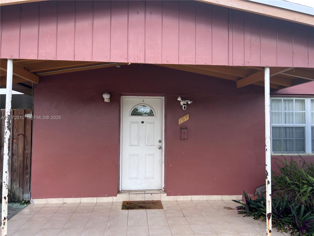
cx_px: 157
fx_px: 236
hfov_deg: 67.3
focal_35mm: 26
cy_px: 118
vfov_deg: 53.1
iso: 50
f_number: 1.5
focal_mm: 5.7
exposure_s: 1/728
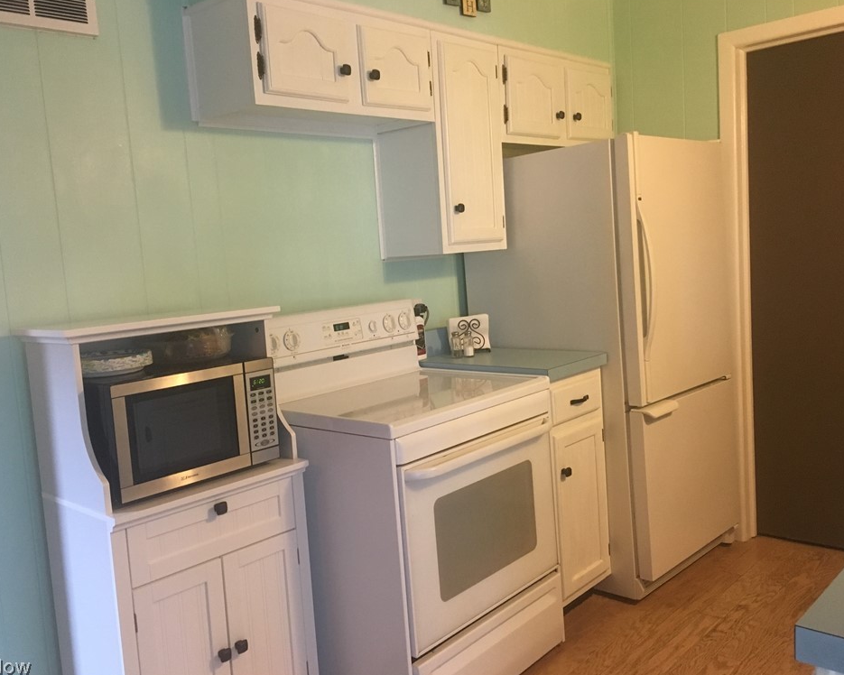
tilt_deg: -4.7
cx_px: 399
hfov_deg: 57.1
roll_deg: +4.4
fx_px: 774
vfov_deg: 47.1
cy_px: 335
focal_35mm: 31
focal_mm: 4.15
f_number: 2.2
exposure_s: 1/24
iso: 200
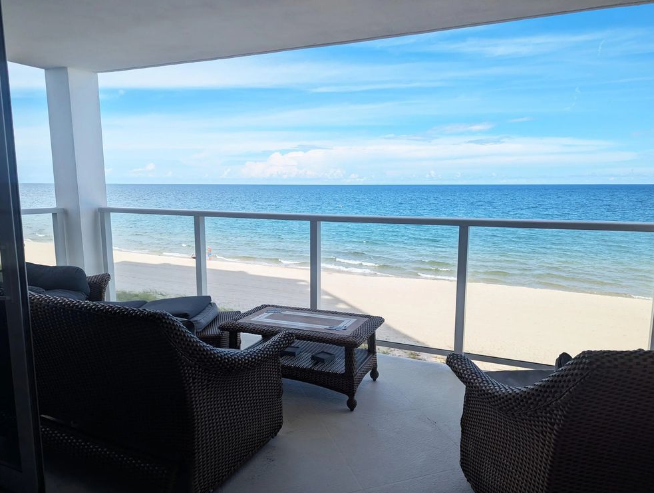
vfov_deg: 55.0
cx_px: 331
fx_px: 473
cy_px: 251
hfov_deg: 69.3
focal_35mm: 25
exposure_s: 1/1919
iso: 50
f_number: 1.85
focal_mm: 6.81
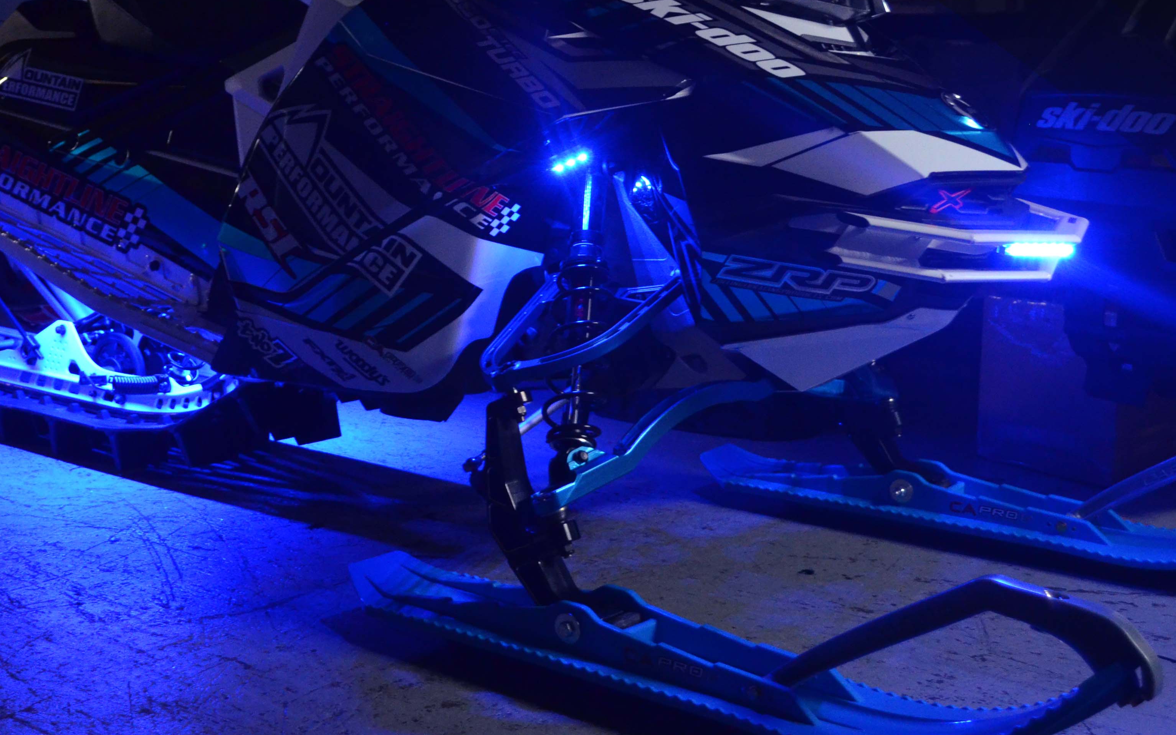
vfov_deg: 23.9
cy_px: 253
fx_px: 1731
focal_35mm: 54
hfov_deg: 37.1
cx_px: 393
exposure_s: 1/30
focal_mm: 22
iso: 2500
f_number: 3.8
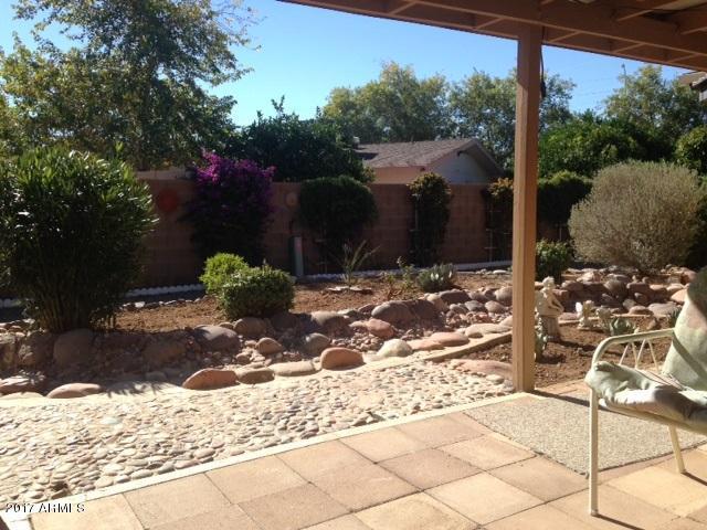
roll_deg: +1.6
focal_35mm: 33
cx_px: 354
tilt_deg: -4.8
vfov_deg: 42.9
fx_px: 674
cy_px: 265
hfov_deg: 55.4
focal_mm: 4.12
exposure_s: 1/968
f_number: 2.4
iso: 50
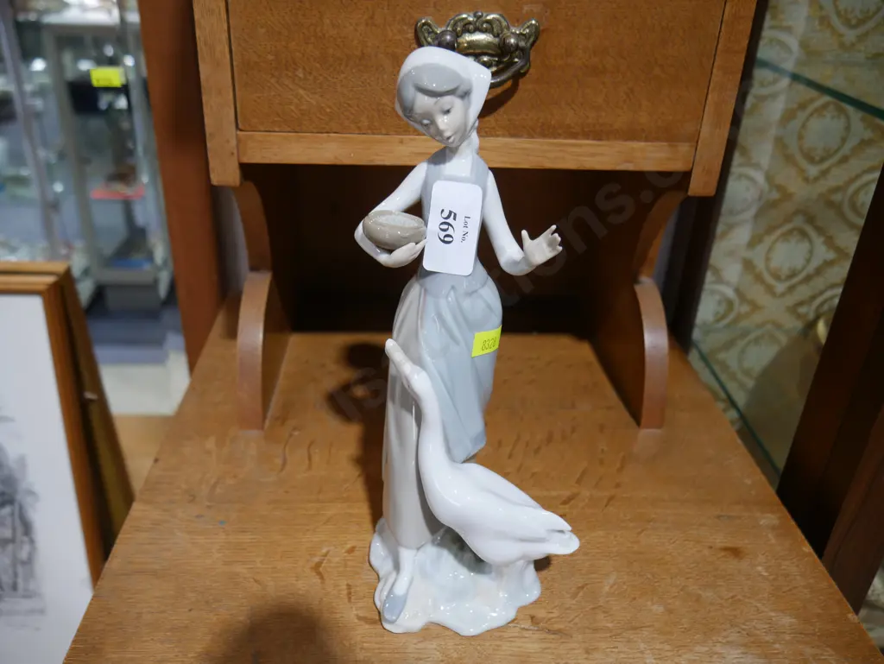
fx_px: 715
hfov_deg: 63.4
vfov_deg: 49.8
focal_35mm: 28
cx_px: 442
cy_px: 332
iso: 320
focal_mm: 14
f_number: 3.5
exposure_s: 1/60
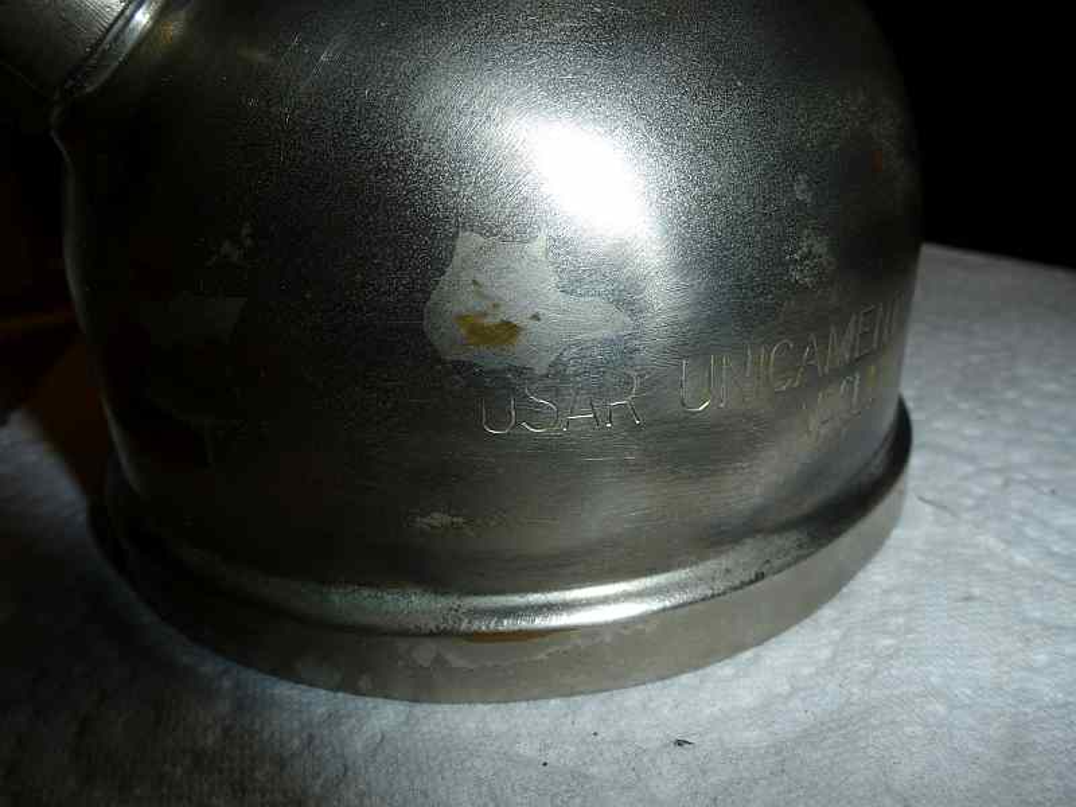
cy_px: 404
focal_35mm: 24
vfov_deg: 56.8
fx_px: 746
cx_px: 538
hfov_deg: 71.6
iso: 100
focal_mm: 4.3
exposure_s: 1/60
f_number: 3.3
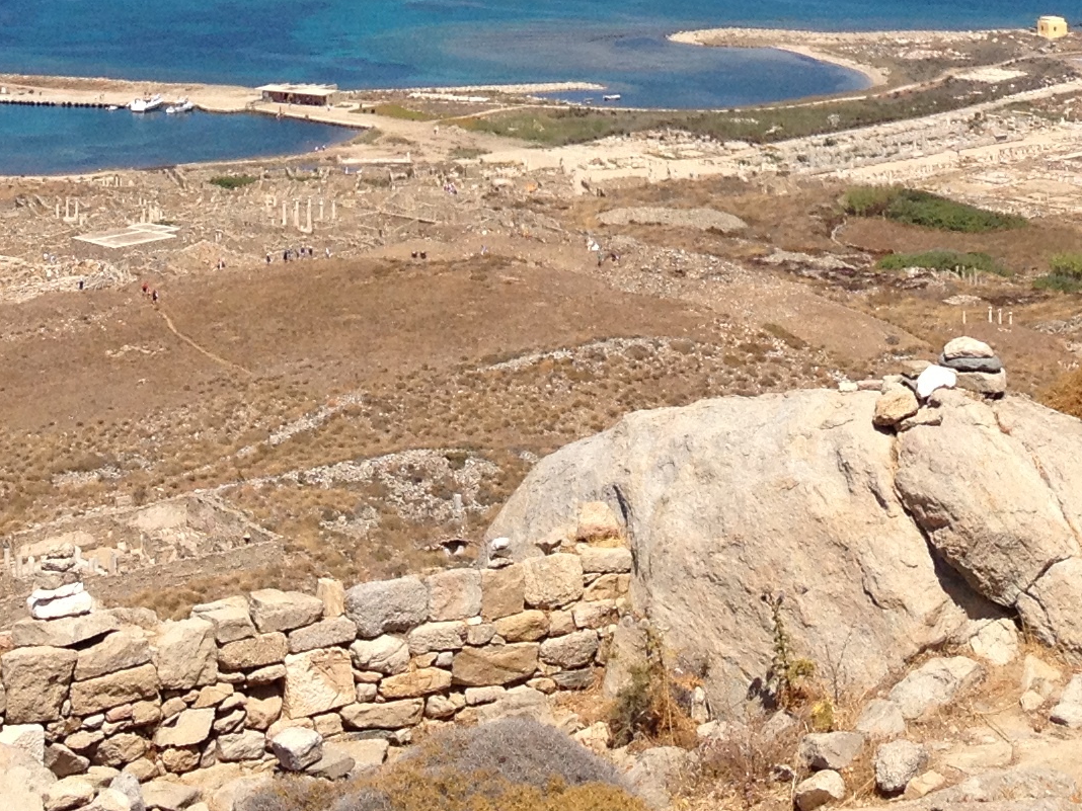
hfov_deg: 18.4
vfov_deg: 13.2
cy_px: -352
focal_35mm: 107
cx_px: 545
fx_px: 3345
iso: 50
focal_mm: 4.28
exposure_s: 1/2304
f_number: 2.4
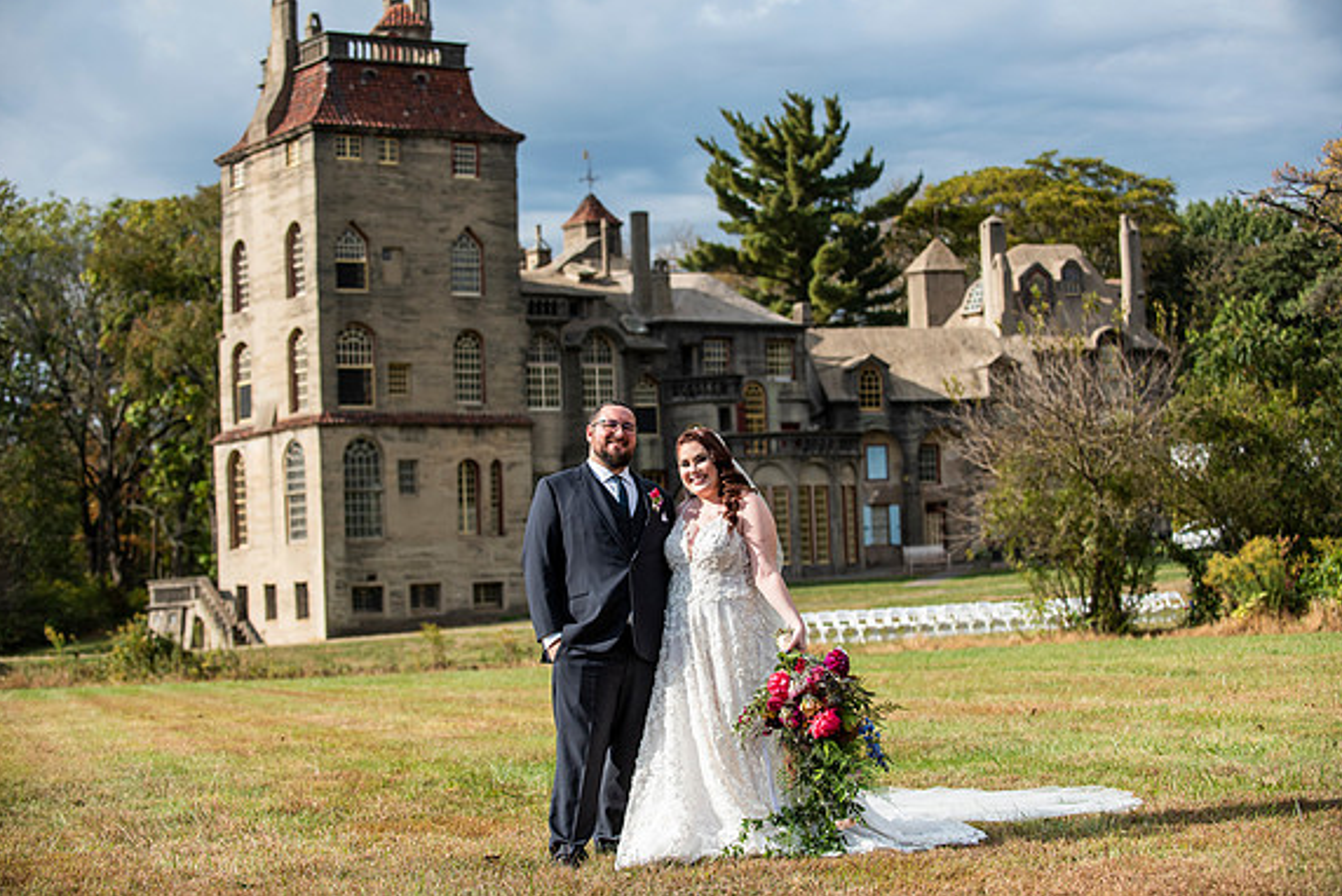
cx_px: 669
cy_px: 444
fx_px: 2648
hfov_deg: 28.4
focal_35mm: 71
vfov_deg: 19.2
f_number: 3.5
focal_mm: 70
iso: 320
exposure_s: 1/4000
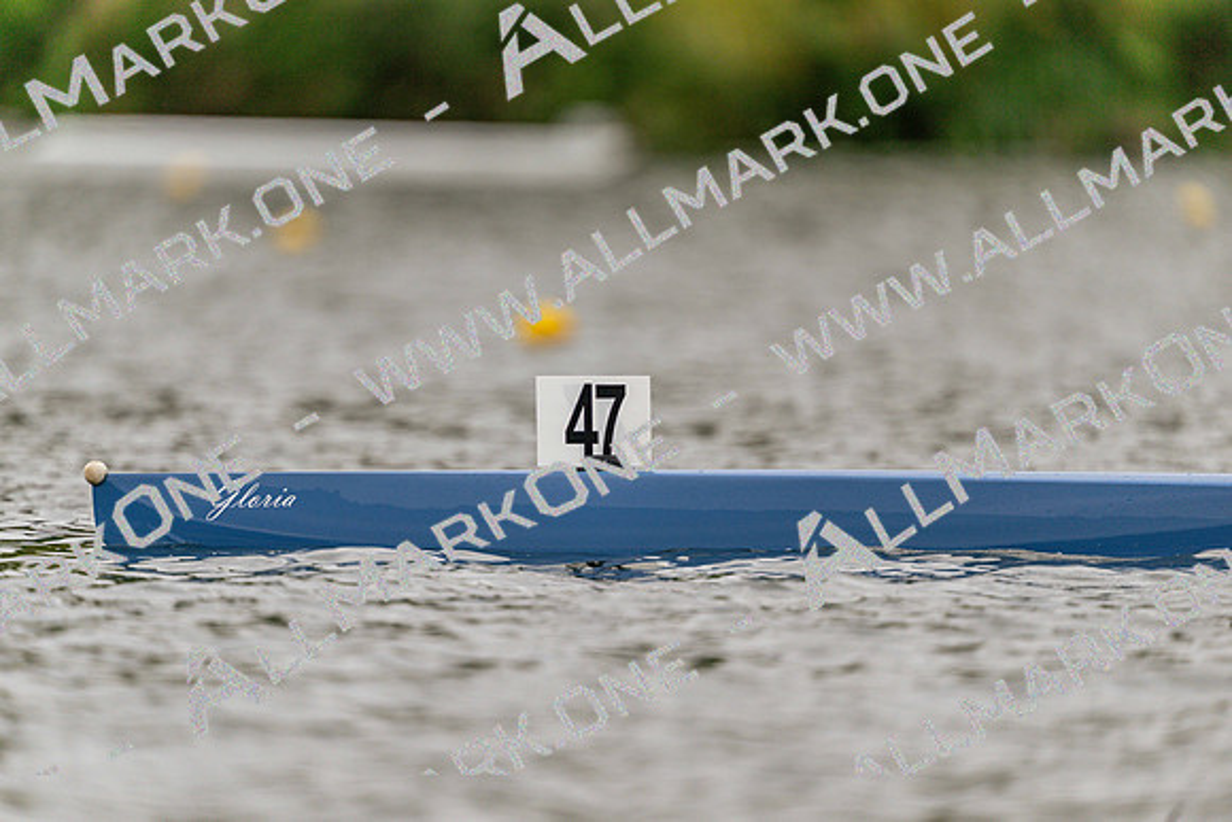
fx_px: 20537
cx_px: 616
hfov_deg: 3.4
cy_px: 411
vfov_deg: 2.3
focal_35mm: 600
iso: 320
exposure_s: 1/2000
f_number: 4
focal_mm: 600
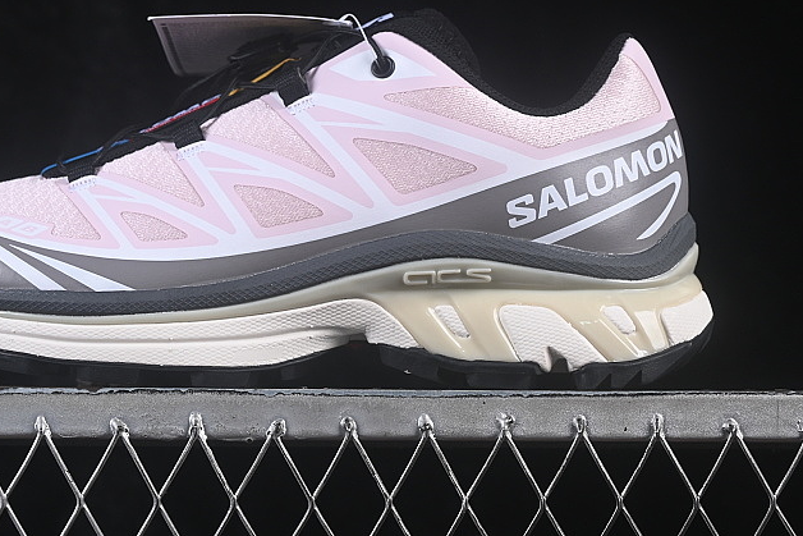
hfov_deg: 15.9
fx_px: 2878
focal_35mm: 129
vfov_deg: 10.6
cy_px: 99
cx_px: 285
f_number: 8
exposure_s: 1/80
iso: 160
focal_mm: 50
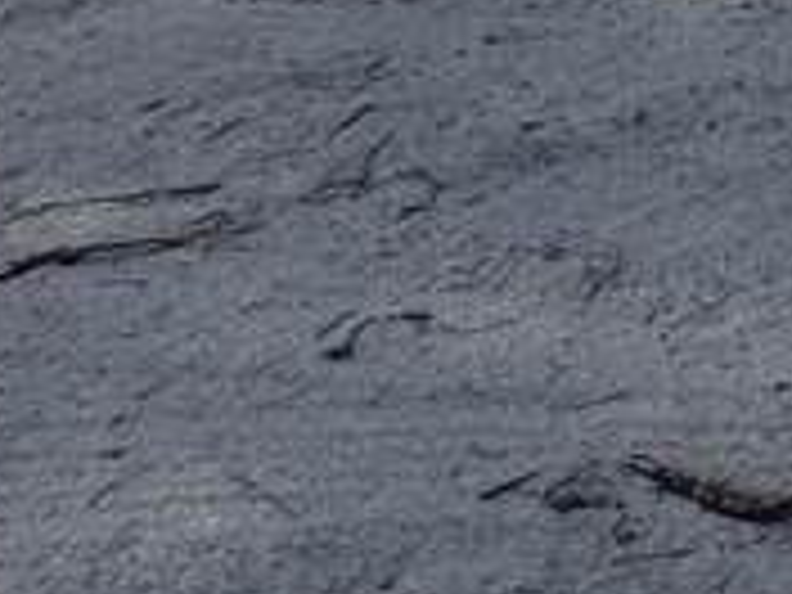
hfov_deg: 12.4
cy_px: -1071
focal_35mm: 102
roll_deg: -0.7
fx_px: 2334
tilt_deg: +2.5
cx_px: 2164
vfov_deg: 10.9
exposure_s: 1/824
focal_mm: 2.22
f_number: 2.2
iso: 40
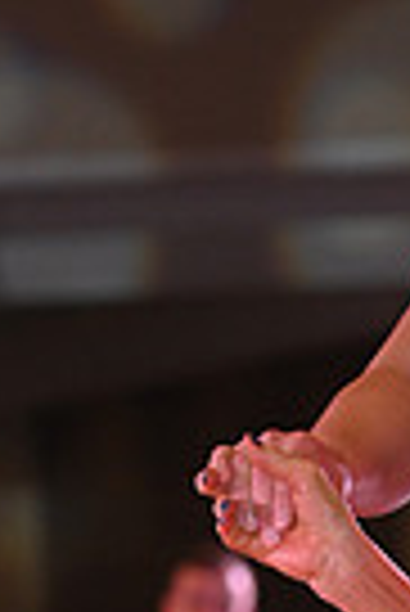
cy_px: 940
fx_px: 11263
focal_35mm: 661
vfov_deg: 3.1
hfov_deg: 2.1
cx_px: 547
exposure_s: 1/200
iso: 2000
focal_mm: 155
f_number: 5.6
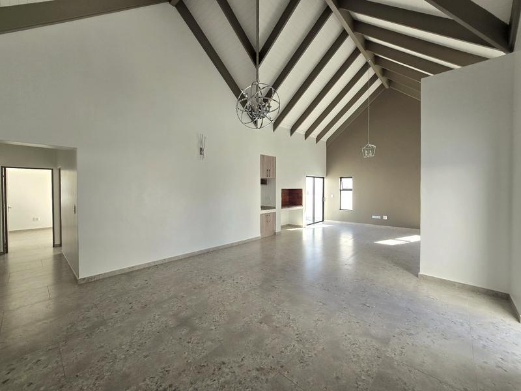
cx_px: 260
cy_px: 196
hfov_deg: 106.2
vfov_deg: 89.9
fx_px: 196
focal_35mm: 13
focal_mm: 2.2
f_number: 2.2
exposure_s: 1/161
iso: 50
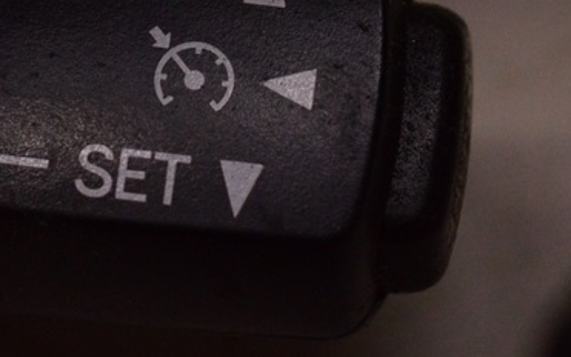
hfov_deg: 9.9
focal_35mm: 211
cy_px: -24
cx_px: 18
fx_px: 3284
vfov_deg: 6.2
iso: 1600
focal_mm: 50
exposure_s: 1/400
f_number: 5.6
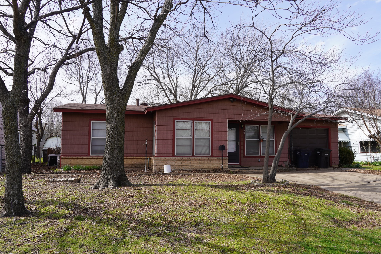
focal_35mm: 28
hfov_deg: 65.5
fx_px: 296
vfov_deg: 46.4
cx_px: 190
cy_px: 127
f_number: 9
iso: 100
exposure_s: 1/125
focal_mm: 28
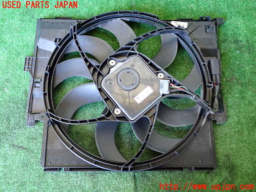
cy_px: 96
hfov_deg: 60.0
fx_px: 222
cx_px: 128
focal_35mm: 30
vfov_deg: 46.8
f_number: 2.3
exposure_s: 1/30
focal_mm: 5.4
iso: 640
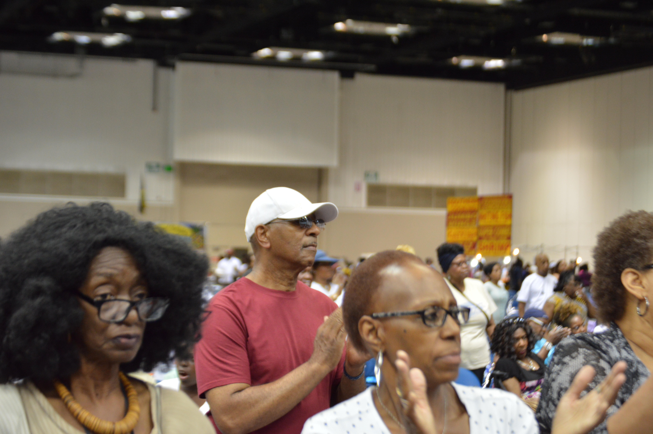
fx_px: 1495
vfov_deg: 16.5
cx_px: 326
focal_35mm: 82
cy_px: 217
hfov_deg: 24.6
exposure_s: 1/60
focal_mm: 55
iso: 800
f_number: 4
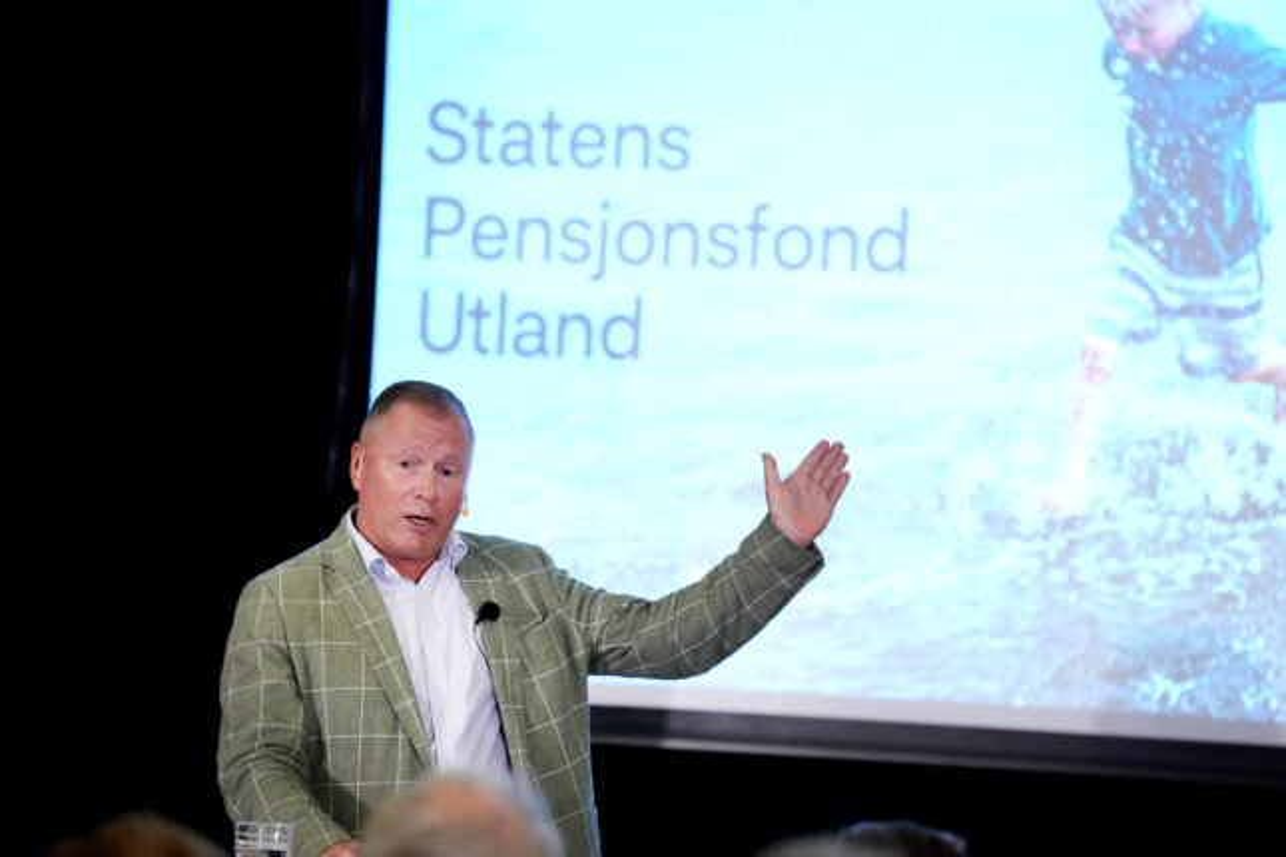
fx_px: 6001
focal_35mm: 168
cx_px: 643
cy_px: 428
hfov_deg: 12.2
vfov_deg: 8.2
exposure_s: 1/400
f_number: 3.2
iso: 3200
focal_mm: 168
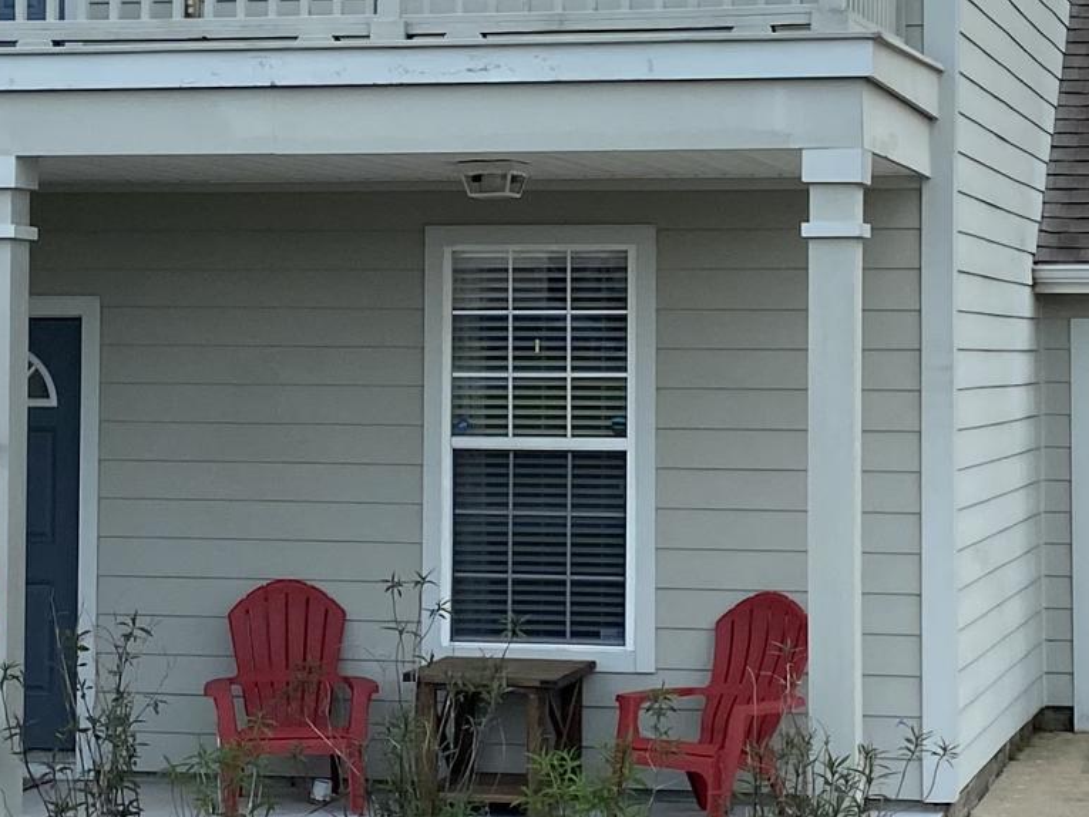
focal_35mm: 102
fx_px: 3209
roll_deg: +0.0
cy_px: 302
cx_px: 618
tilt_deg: +2.5
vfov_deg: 14.5
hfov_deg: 19.2
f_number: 1.8
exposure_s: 1/2268
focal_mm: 4.25
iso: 32
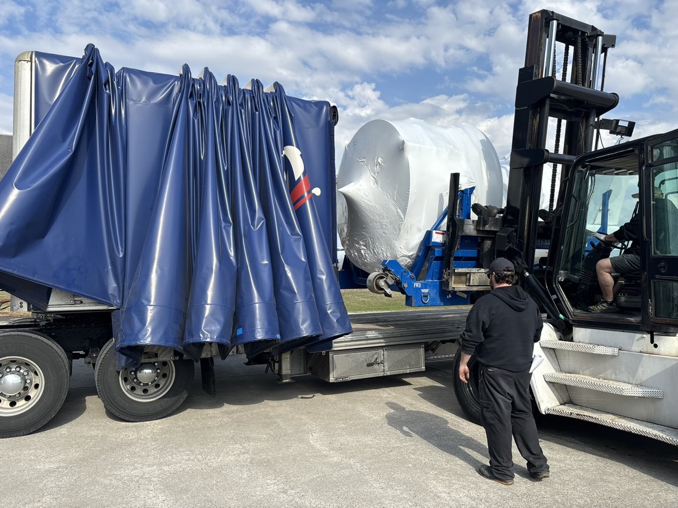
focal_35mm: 26
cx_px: 339
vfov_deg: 53.1
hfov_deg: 67.3
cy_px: 254
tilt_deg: +2.9
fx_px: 509
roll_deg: +0.0
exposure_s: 1/2451
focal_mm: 5.96
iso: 50
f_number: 1.6
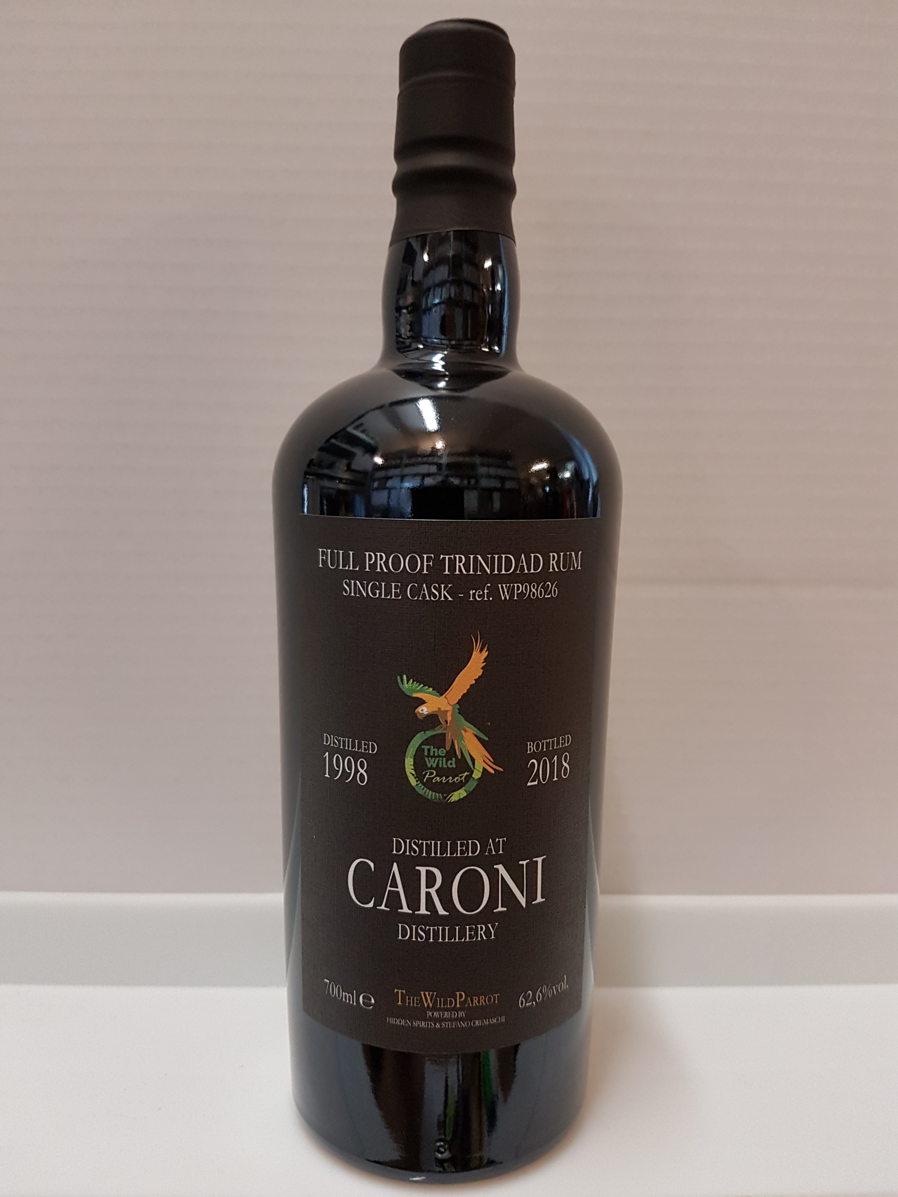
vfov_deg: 67.3
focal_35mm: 26
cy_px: 598
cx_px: 449
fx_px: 899
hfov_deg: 53.1
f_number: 1.7
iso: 160
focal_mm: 4.2
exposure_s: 1/50
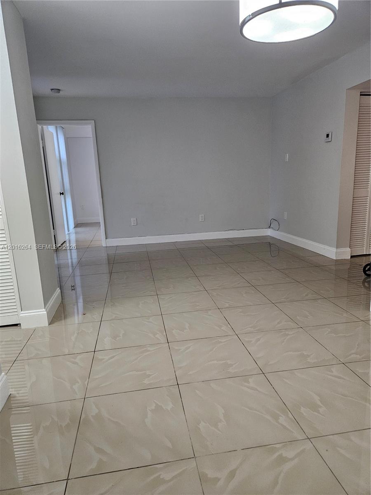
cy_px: 248
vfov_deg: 73.9
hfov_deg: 58.9
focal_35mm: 23
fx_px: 329
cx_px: 186
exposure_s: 1/120
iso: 500
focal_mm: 5.4
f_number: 1.8
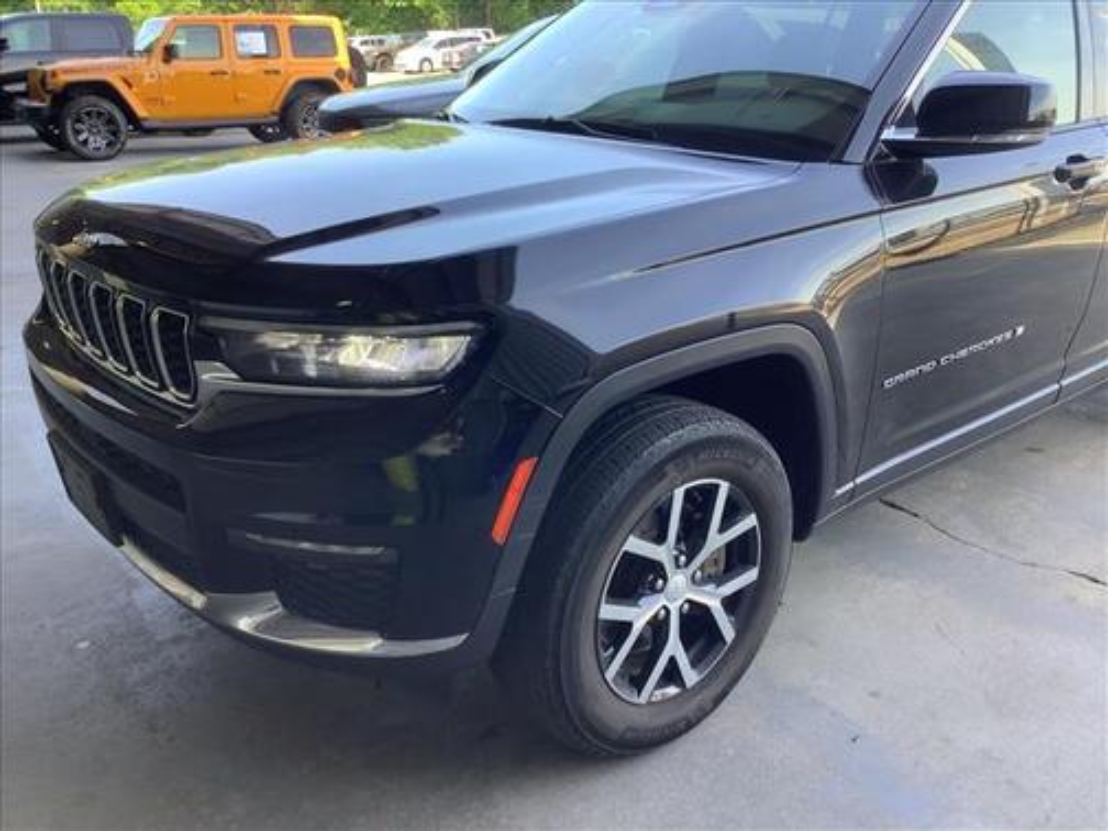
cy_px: 416
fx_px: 992
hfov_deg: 58.4
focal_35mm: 31
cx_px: 554
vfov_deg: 45.4
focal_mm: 3.3
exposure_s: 1/120
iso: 64
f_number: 2.4
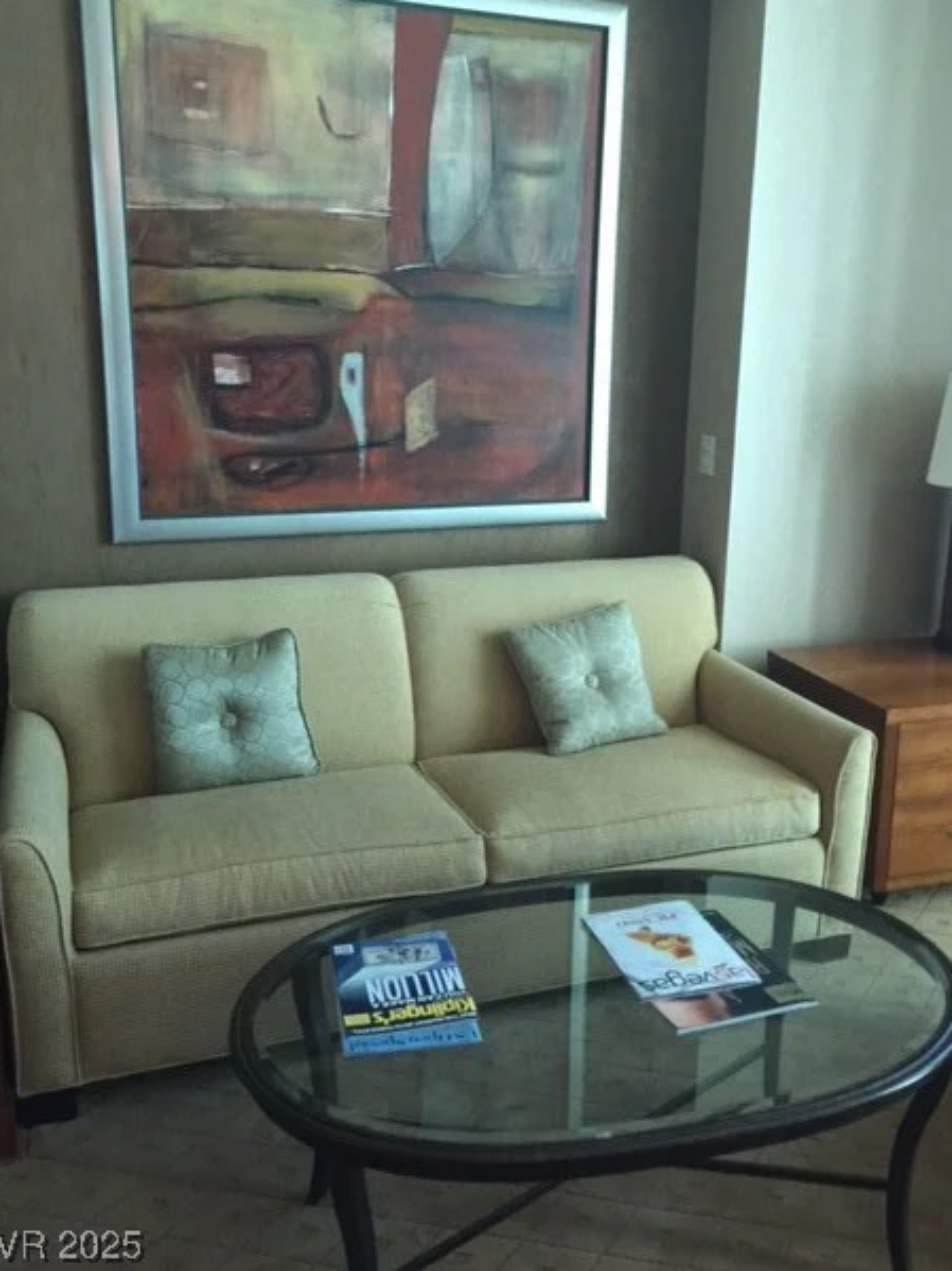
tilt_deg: -13.7
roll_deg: -1.4
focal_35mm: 31
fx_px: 1137
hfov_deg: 45.4
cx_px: 473
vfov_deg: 58.3
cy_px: 603
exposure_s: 1/15
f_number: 2.2
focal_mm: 4.15
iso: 100
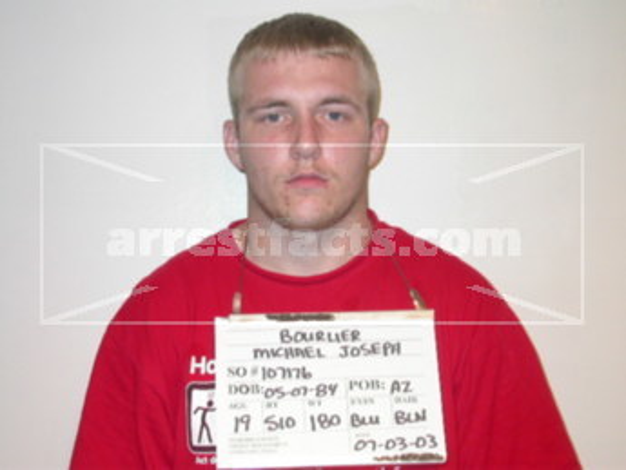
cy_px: 235
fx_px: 1140
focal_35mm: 63
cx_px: 313
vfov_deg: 23.3
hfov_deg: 30.7
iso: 100
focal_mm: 13.1
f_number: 3.1
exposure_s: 1/60.3
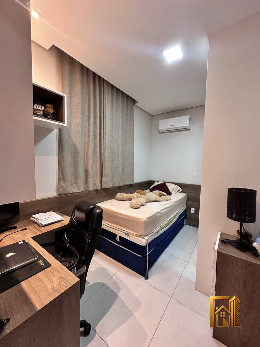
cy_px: 174
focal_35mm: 14
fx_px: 140
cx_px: 130
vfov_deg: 102.1
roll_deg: -1.8
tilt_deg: -2.7
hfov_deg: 85.7
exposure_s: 1/60
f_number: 2.2
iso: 320
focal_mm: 2.22
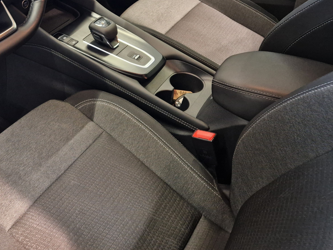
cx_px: 53
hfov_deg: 44.8
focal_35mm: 39
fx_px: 375
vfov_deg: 35.6
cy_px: 50
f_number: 1.8
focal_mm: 5.4
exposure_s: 1/100
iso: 400
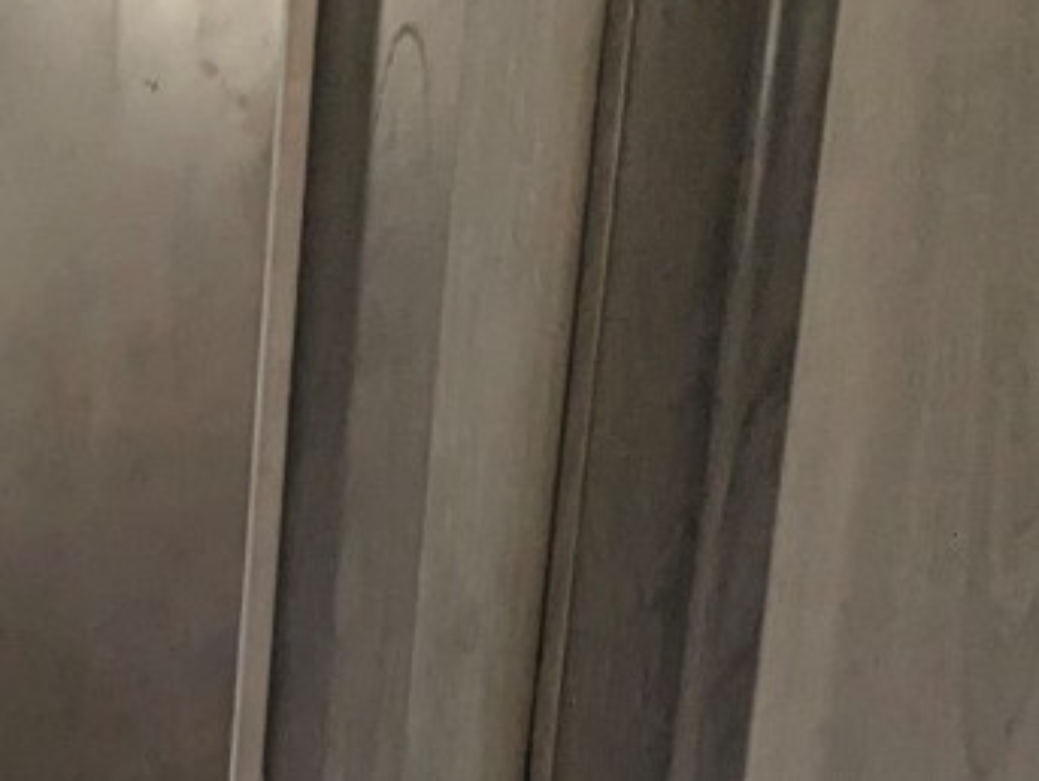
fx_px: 1953
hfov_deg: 25.0
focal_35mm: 65
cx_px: -383
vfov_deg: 19.0
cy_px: 1271
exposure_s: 1/43.2
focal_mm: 2.35
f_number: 2.2
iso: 291
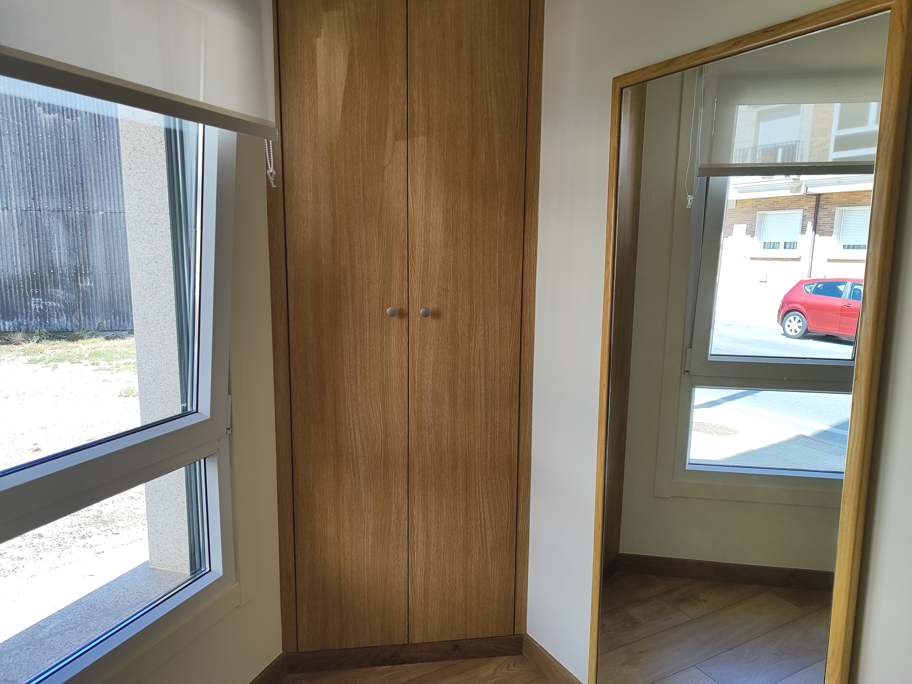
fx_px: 632
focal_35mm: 24
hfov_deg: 71.6
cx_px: 456
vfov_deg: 56.8
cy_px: 342
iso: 62
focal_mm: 5.89
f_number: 1.89
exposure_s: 1/100
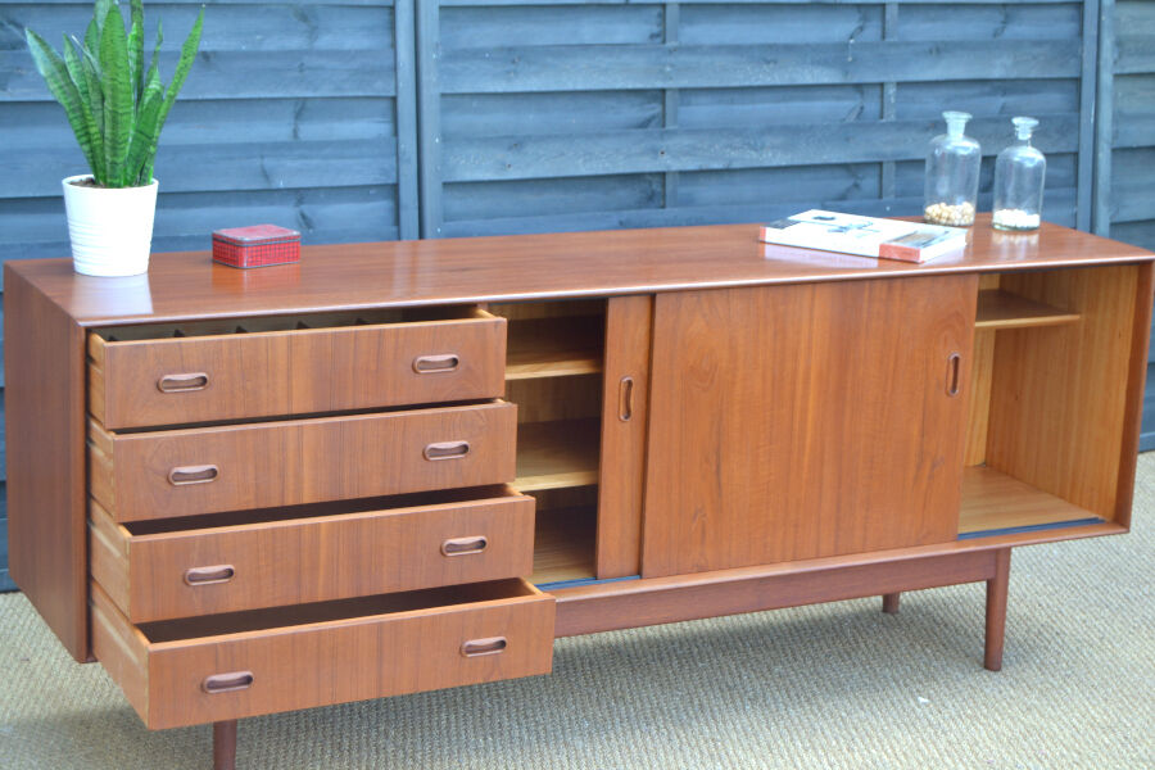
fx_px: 2310
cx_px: 578
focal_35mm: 72
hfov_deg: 28.1
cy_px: 385
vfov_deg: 18.9
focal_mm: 48
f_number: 5.3
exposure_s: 1/80
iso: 400
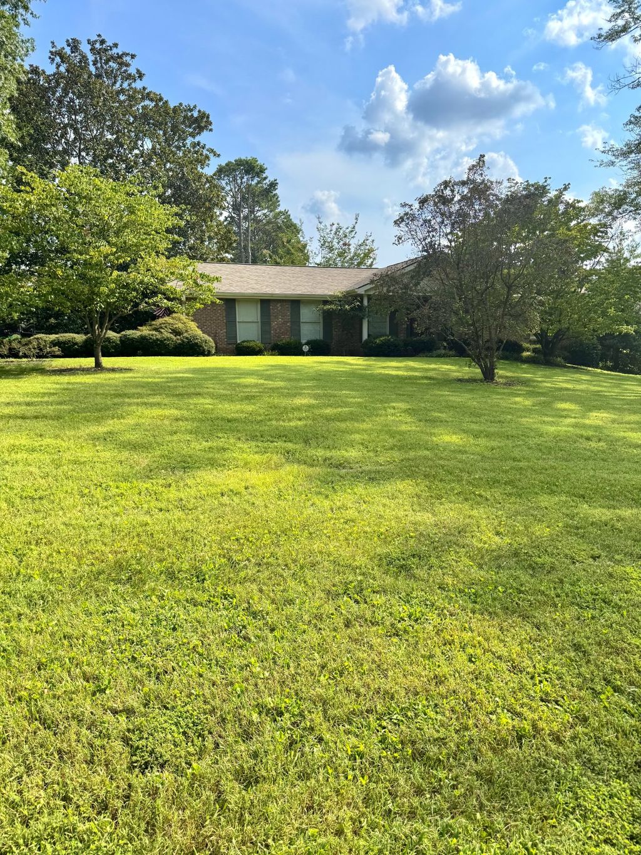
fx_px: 592
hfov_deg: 56.8
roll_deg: +0.7
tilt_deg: -8.5
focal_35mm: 24
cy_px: 428
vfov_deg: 71.6
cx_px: 320
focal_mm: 6.76
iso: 80
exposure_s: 1/3597
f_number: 1.78
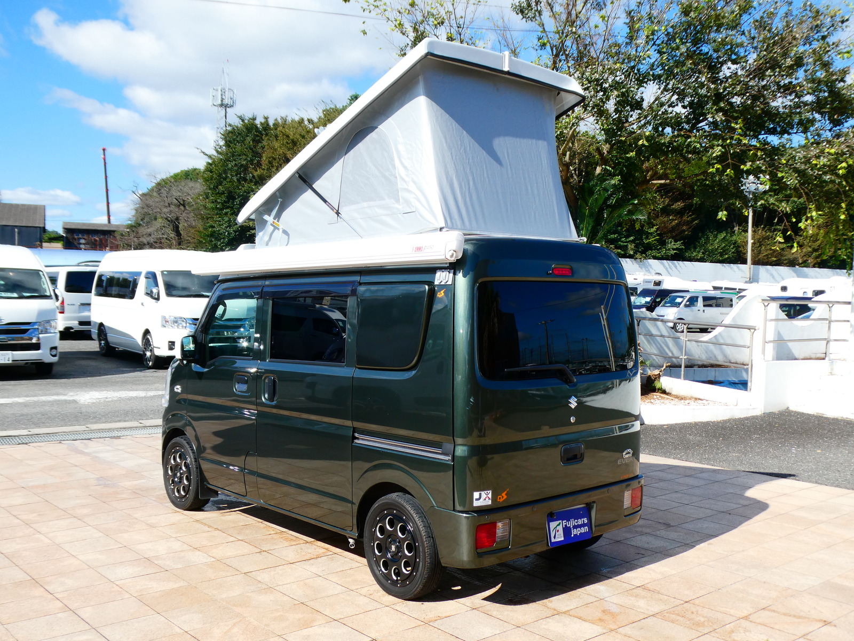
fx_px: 863
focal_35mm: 35
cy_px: 320
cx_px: 427
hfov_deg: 52.6
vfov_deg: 40.7
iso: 80
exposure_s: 1/640
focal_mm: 6.3
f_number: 3.7
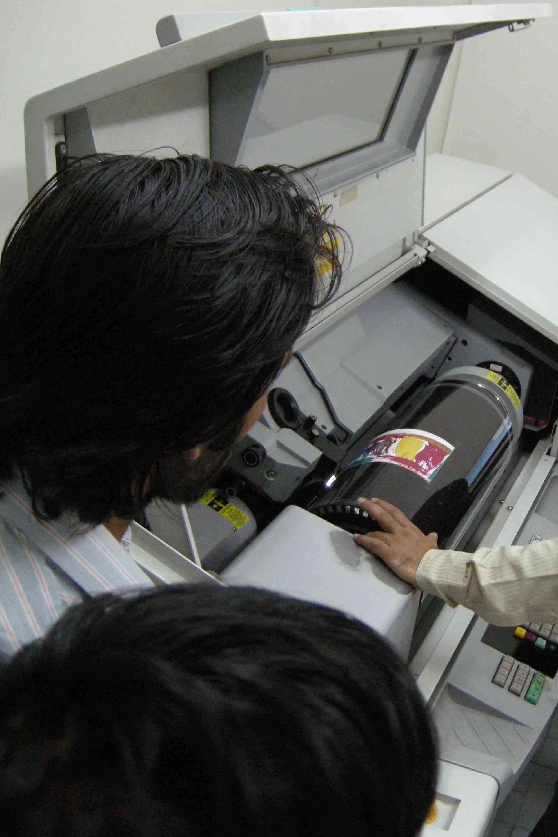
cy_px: 418
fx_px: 1139
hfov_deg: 26.3
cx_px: 535
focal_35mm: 49
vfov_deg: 40.3
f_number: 2.7
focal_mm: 7.5
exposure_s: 1/42.6
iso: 400
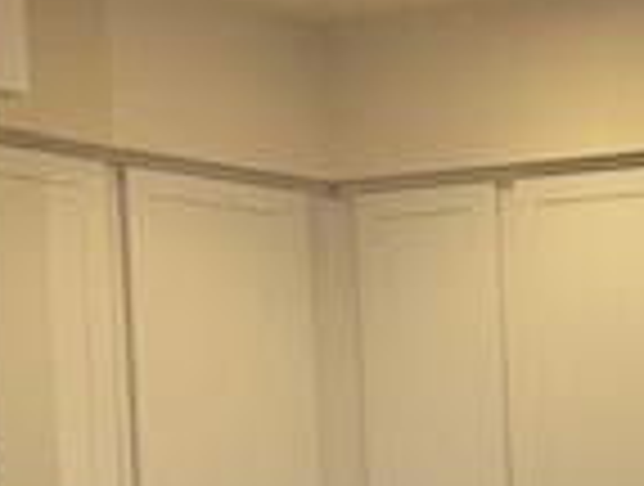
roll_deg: +1.0
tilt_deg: -3.3
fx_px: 2164
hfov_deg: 15.4
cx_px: 1013
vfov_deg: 12.3
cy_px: 684
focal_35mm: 116
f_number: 1.8
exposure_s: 1/60
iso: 125
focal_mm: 4.25
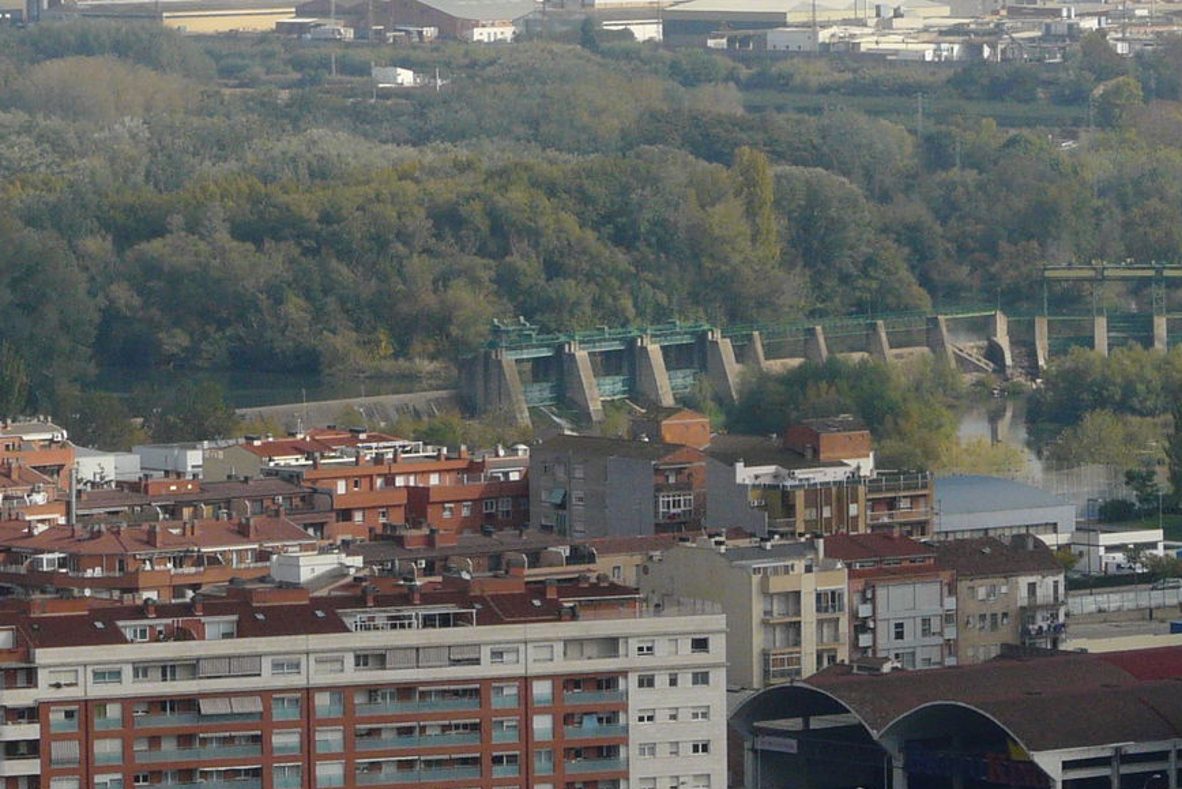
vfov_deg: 4.9
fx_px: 9293
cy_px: 174
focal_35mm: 283
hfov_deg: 7.3
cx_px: 381
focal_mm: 20.2
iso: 100
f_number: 6.3
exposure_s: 1/400
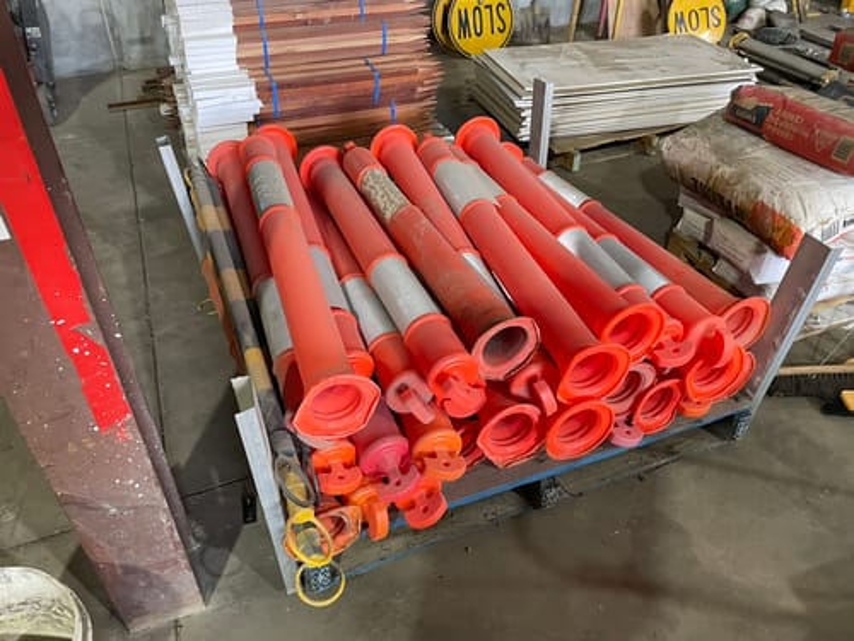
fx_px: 641
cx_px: 427
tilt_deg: -38.5
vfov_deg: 53.1
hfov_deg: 67.3
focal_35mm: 26
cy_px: 320
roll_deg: +2.1
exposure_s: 1/50
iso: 200
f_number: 1.6
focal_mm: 4.2
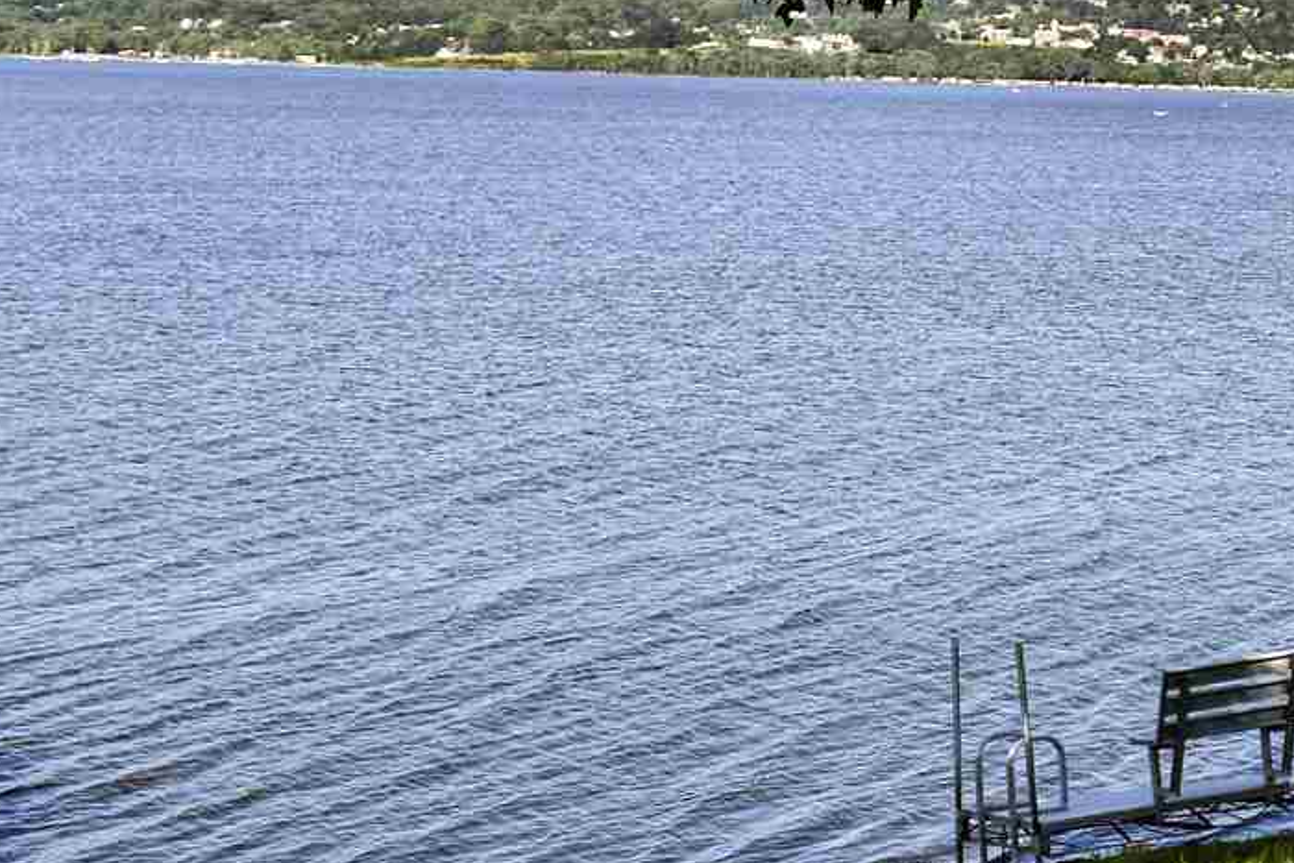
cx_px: 1804
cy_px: 274
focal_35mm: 79
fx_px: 2840
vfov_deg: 17.2
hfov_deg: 22.2
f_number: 8
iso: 100
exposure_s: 1/200
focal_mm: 18
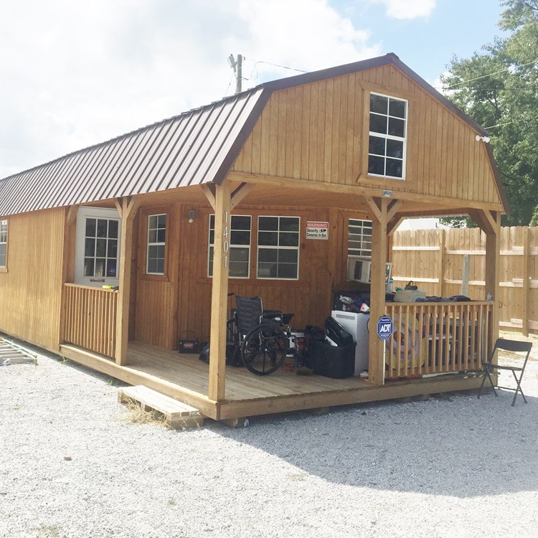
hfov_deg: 47.0
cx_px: 226
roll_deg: -1.3
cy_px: 265
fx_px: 615
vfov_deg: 47.2
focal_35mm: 35
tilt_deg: +0.5
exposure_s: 1/2825
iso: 32
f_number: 2.2
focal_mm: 4.15
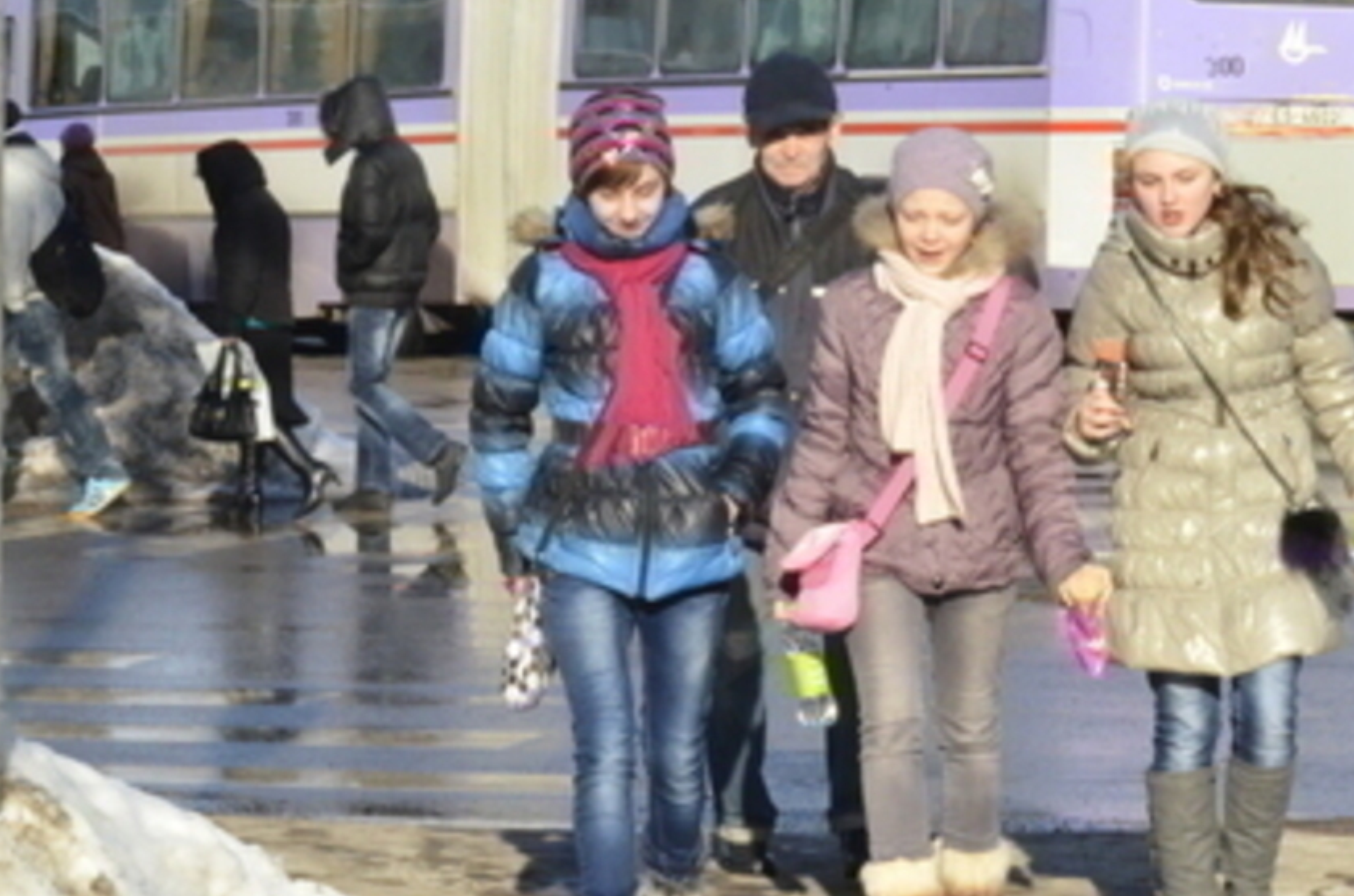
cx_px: 1022
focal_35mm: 160
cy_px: 521
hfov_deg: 12.8
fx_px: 6004
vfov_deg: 8.5
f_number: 36
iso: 2800
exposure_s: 1/200
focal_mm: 70
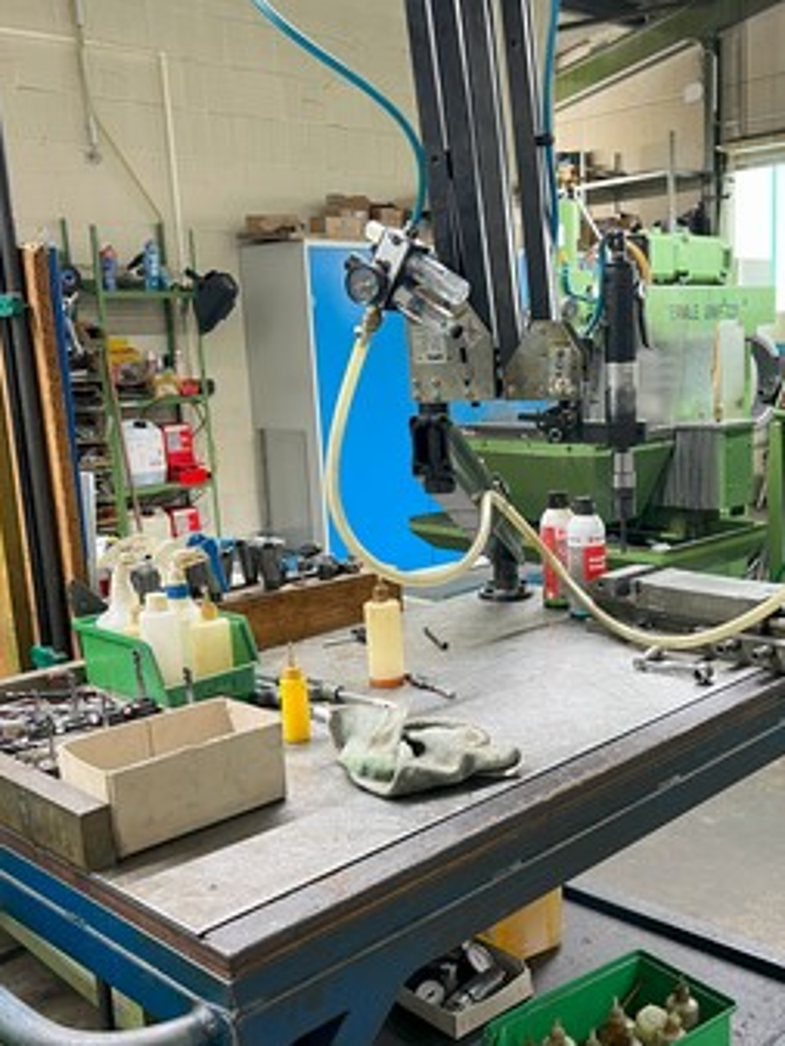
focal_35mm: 37
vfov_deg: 50.1
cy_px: 568
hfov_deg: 38.3
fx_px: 1118
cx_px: 509
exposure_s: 1/50
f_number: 1.5
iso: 100
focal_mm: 5.7
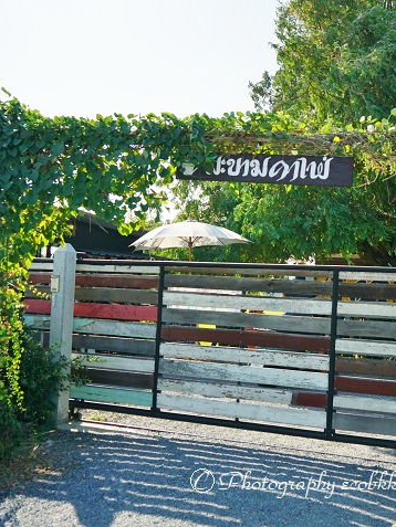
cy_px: 263
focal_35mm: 45
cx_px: 296
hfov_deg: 31.6
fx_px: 686
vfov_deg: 42.1
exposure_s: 1/4000
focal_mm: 31
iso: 640
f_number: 5
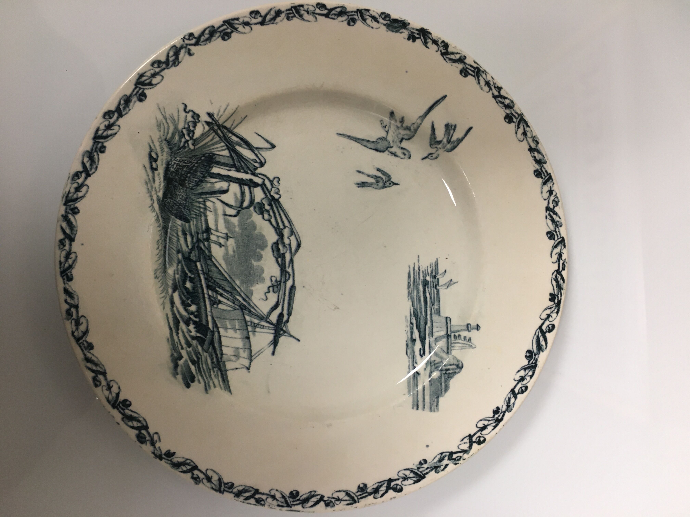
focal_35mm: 29
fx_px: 578
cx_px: 345
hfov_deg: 61.7
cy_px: 258
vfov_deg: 48.2
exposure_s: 1/33
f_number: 2.2
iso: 64
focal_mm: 4.15
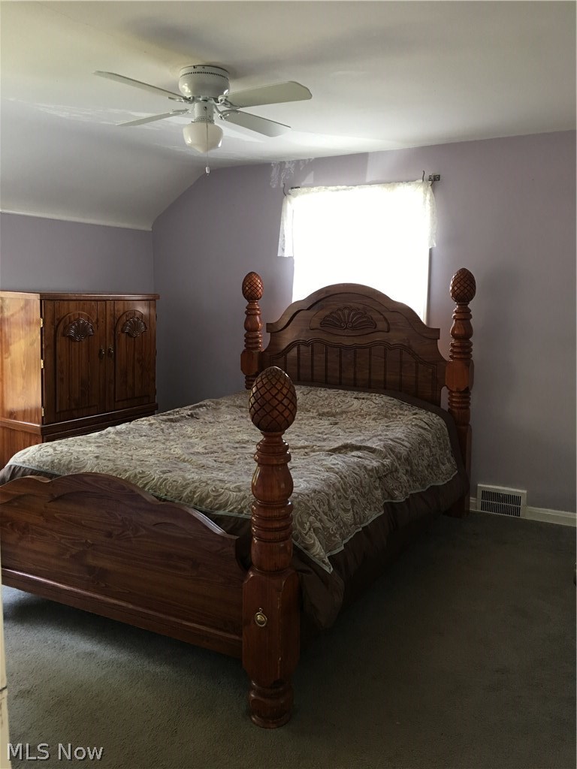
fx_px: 645
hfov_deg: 48.2
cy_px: 384
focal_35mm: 29
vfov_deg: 61.7
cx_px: 288
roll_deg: +0.7
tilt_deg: -6.6
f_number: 2.2
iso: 64
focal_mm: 4.15
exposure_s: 1/15
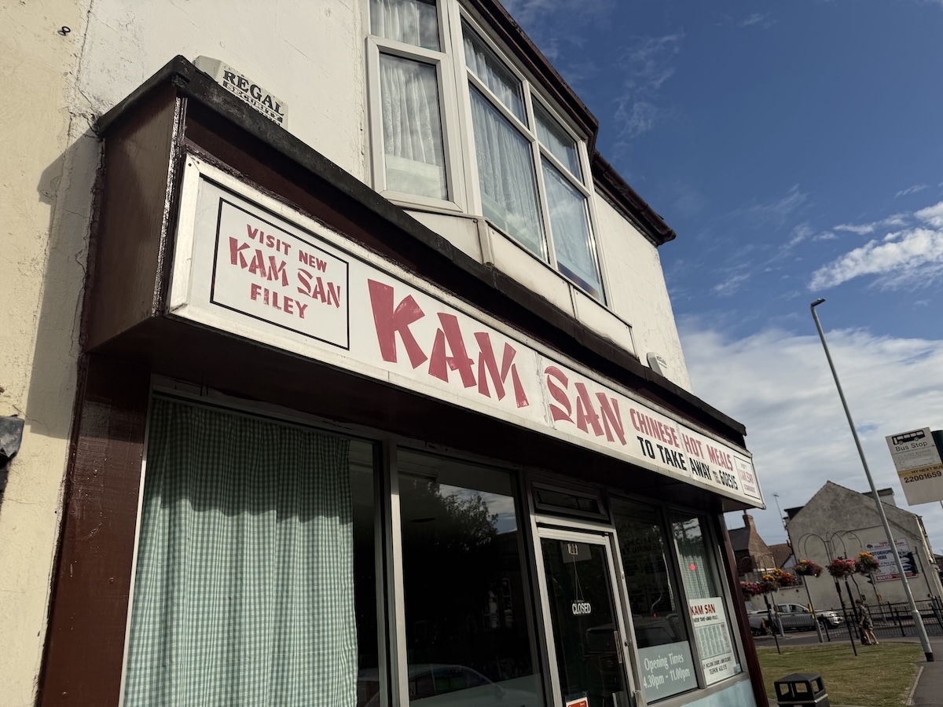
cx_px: 472
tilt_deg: +21.6
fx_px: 654
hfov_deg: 71.6
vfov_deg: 56.8
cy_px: 354
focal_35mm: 24
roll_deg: +5.2
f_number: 1.78
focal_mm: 6.76
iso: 80
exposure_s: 1/9091
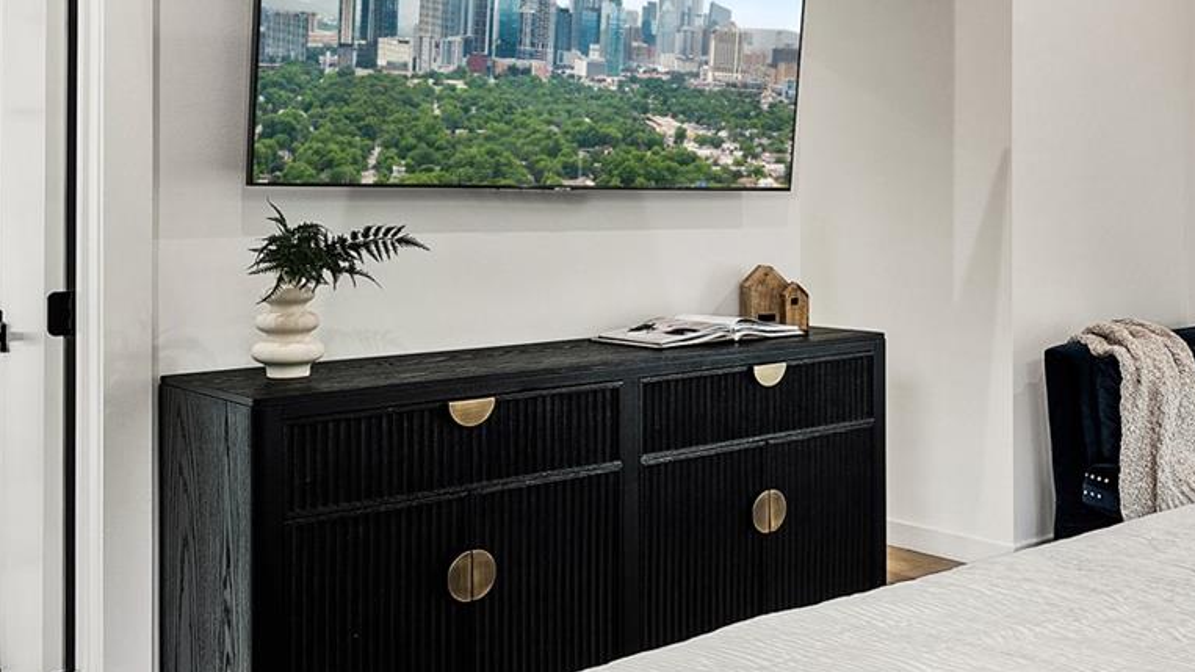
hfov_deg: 43.8
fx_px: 1426
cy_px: 204
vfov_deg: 26.3
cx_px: 913
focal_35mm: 45
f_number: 10
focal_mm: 16
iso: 250
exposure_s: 1/1.67
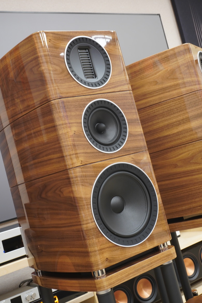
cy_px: 152
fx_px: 403
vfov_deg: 41.1
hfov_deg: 28.1
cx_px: 101
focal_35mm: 48
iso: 400
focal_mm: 32
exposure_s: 1/3
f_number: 13
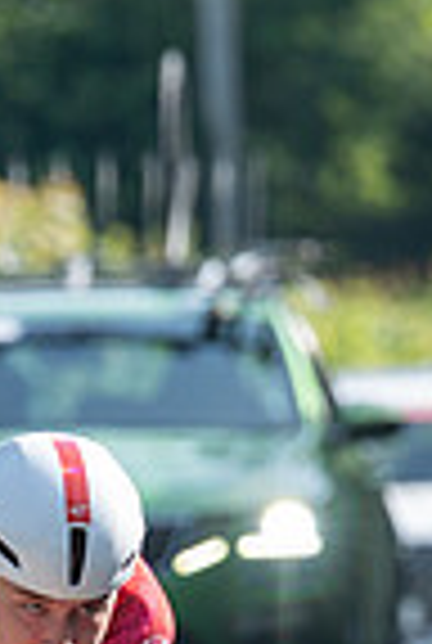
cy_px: 1069
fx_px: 21799
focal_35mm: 1217
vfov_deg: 1.7
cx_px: -154
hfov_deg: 1.1
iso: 250
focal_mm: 156
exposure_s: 1/800
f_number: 3.5
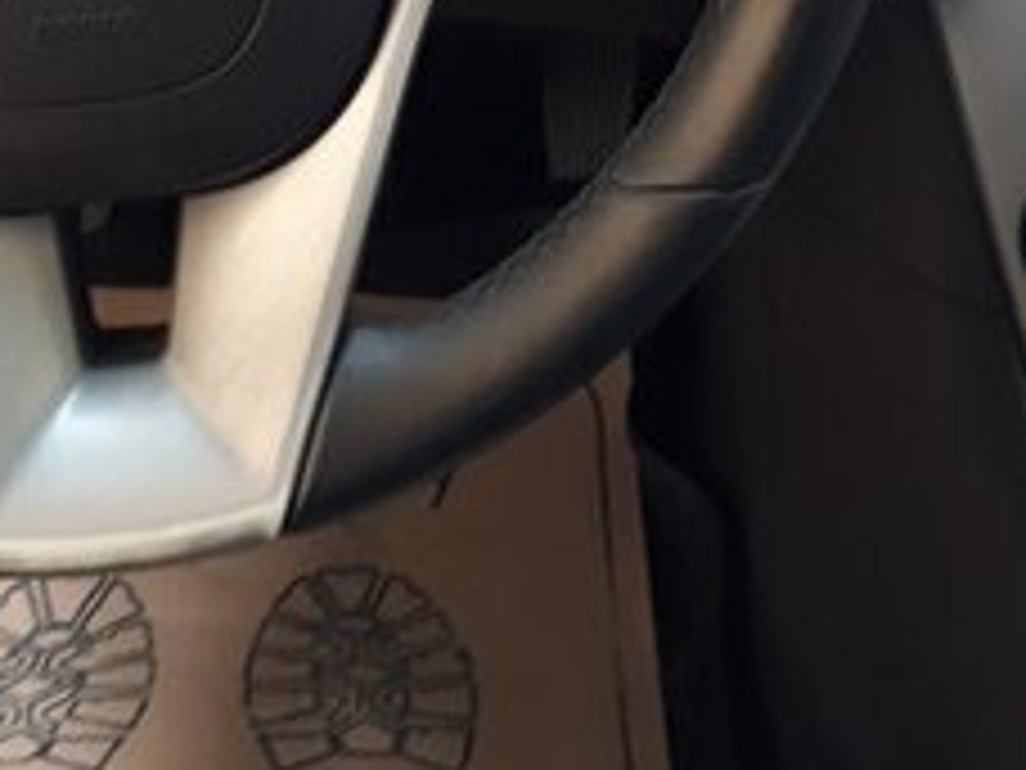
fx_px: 2312
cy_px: -322
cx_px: 702
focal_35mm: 78
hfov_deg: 24.9
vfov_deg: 17.3
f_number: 1.9
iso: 100
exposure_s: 1/33
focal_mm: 3.6
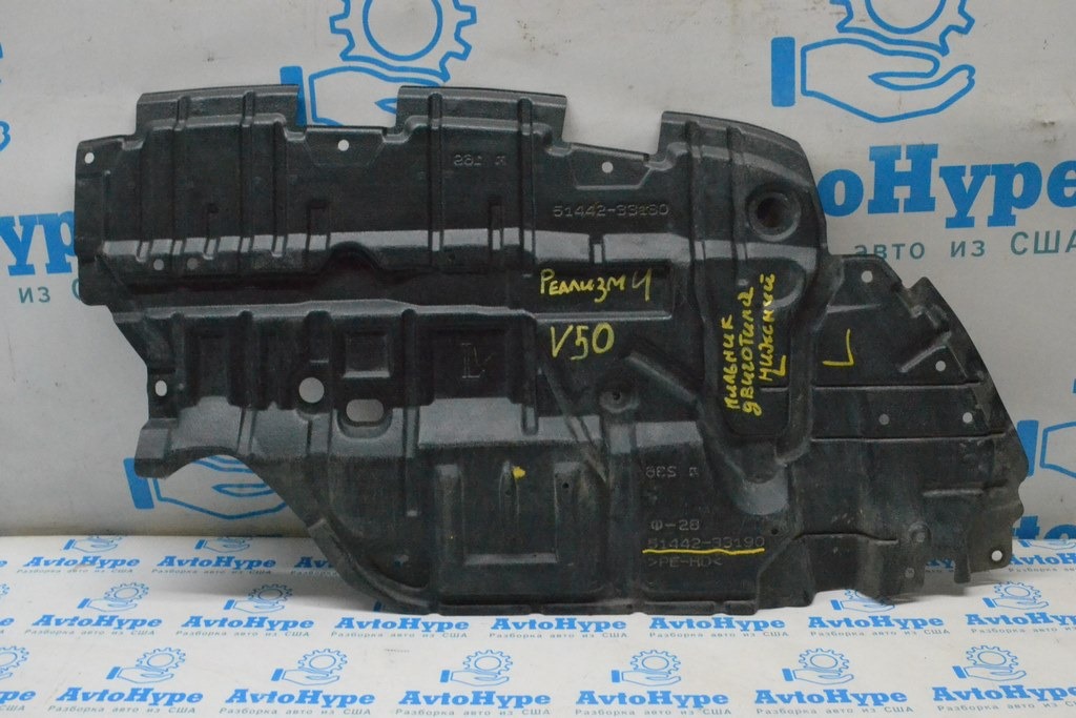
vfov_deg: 36.9
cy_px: 359
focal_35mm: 36
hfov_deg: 53.1
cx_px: 538
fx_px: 1076
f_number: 14
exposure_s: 1/100
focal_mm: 24
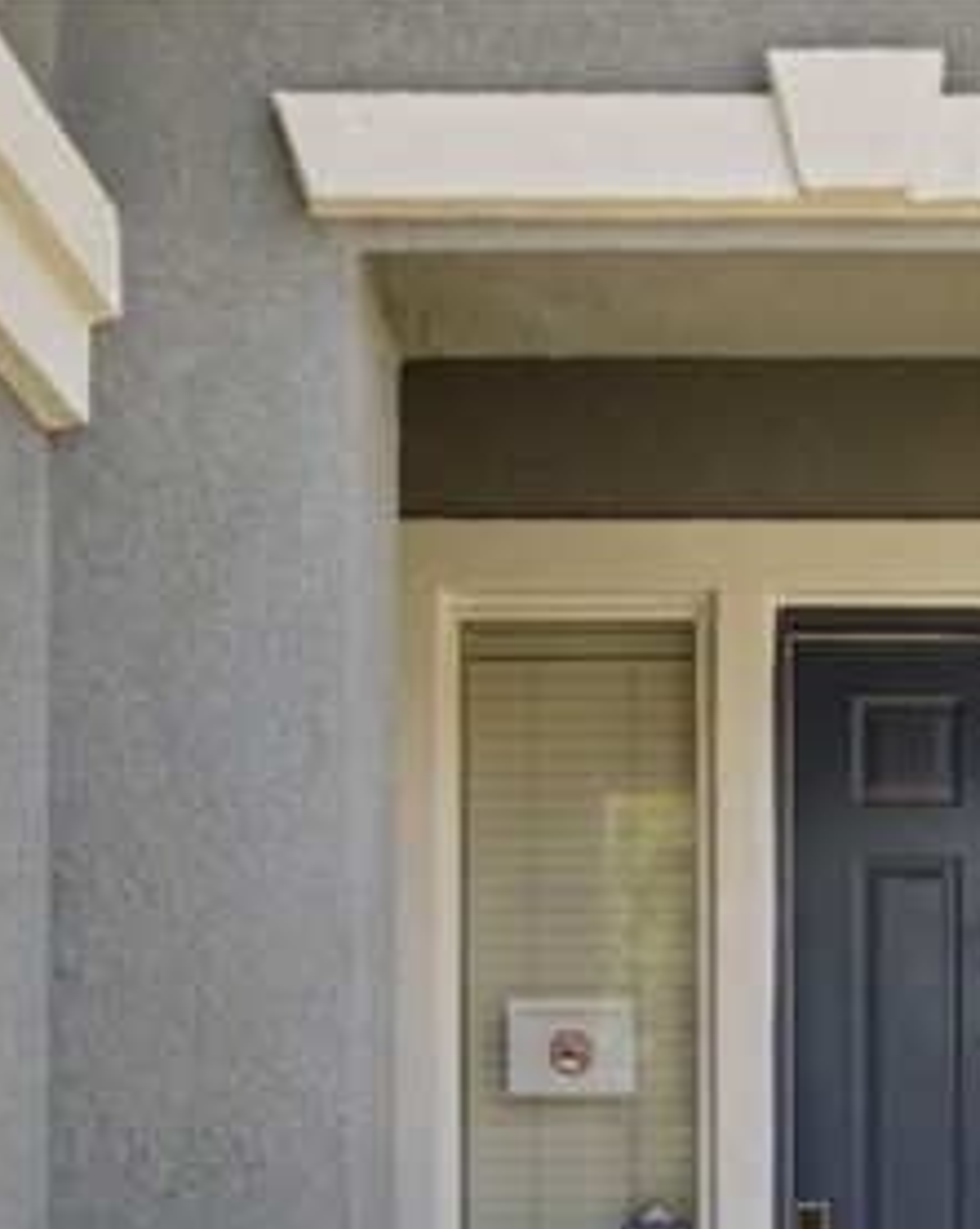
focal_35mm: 65
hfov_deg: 22.9
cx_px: 869
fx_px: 2360
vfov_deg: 27.3
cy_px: 1267
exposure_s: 1/30
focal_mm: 12.3
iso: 100
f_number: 2.8
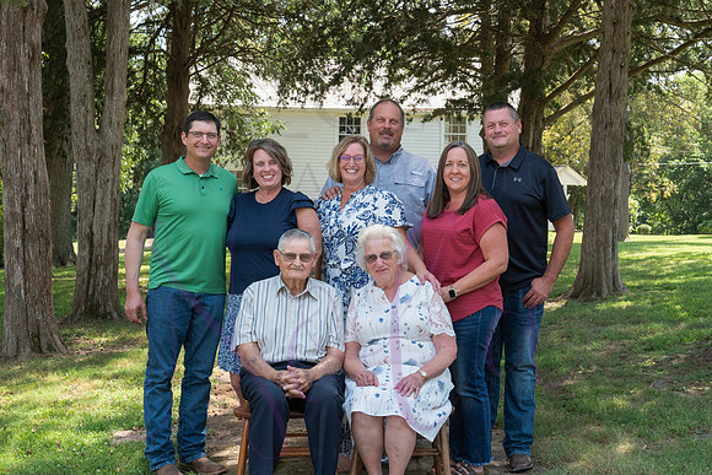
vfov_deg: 27.0
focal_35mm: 50
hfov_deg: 39.6
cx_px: 356
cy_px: 238
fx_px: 989
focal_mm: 50
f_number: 10
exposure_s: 1/160
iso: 500
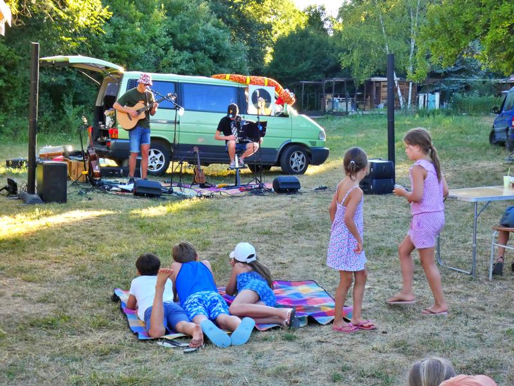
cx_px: 257
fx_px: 935
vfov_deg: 23.3
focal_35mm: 63
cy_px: 193
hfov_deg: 30.7
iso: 400
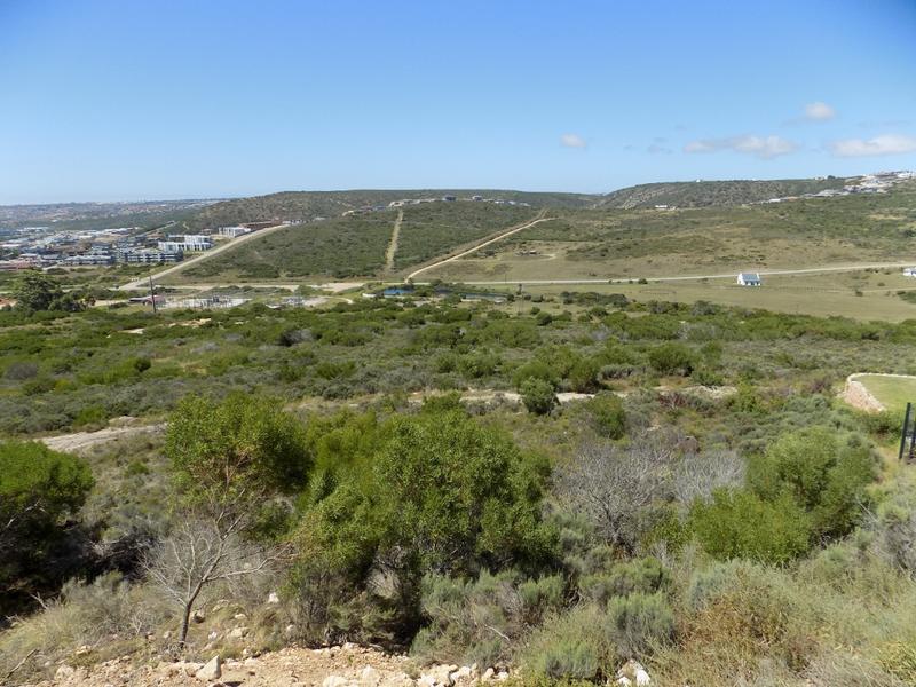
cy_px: 344
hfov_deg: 73.9
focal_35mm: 23
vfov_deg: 58.9
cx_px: 458
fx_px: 609
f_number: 3.1
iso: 80
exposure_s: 1/800
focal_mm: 4
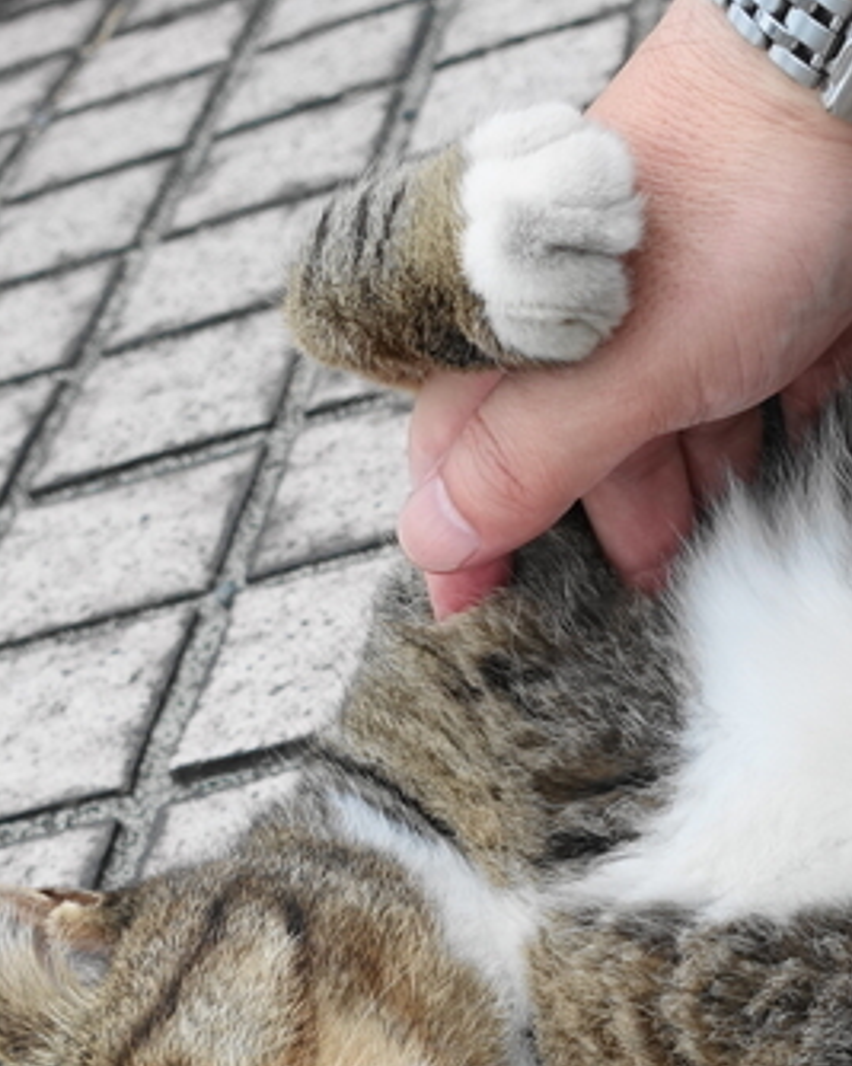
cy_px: 827
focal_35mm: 81
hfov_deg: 18.7
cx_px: 750
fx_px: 2554
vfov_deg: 23.3
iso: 125
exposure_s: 1/80
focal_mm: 8.8
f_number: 2.8
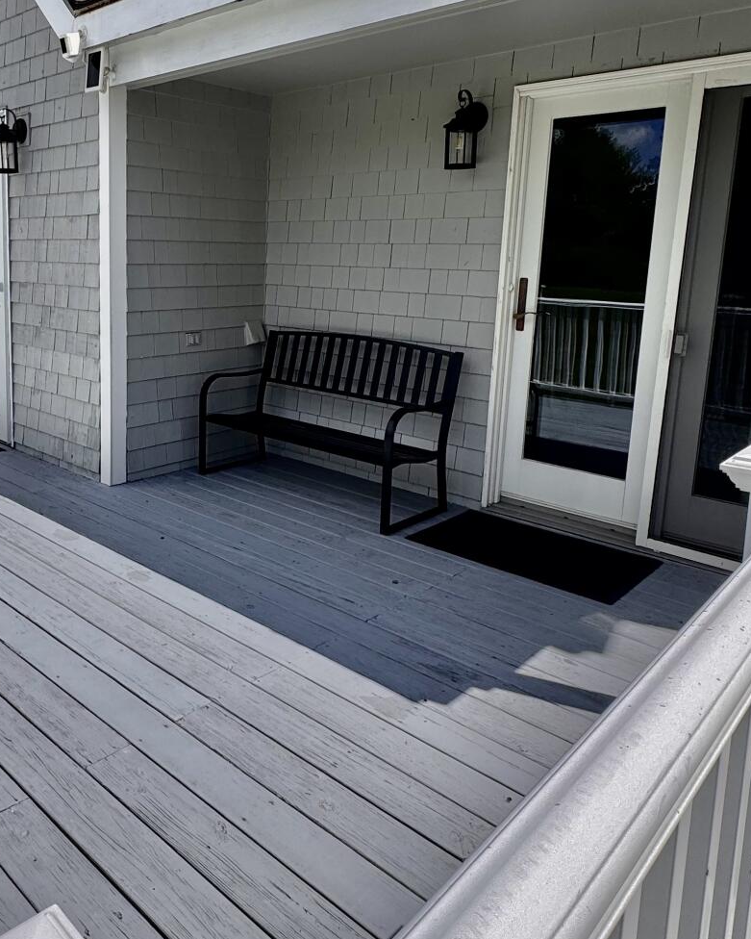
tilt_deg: -9.2
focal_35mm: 28
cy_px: 376
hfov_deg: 50.0
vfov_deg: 61.7
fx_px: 778
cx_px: 214
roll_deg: -1.2
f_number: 2.2
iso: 50
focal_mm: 2.22
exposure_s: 1/2874
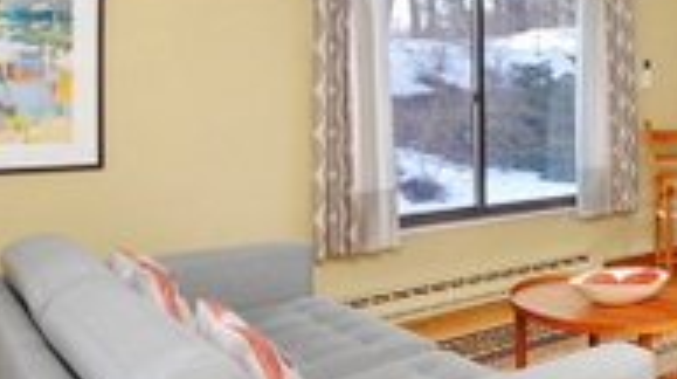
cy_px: 172
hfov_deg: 39.8
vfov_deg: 30.3
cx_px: 779
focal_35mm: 39
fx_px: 699
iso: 500
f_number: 5.6
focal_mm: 10
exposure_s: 1/60
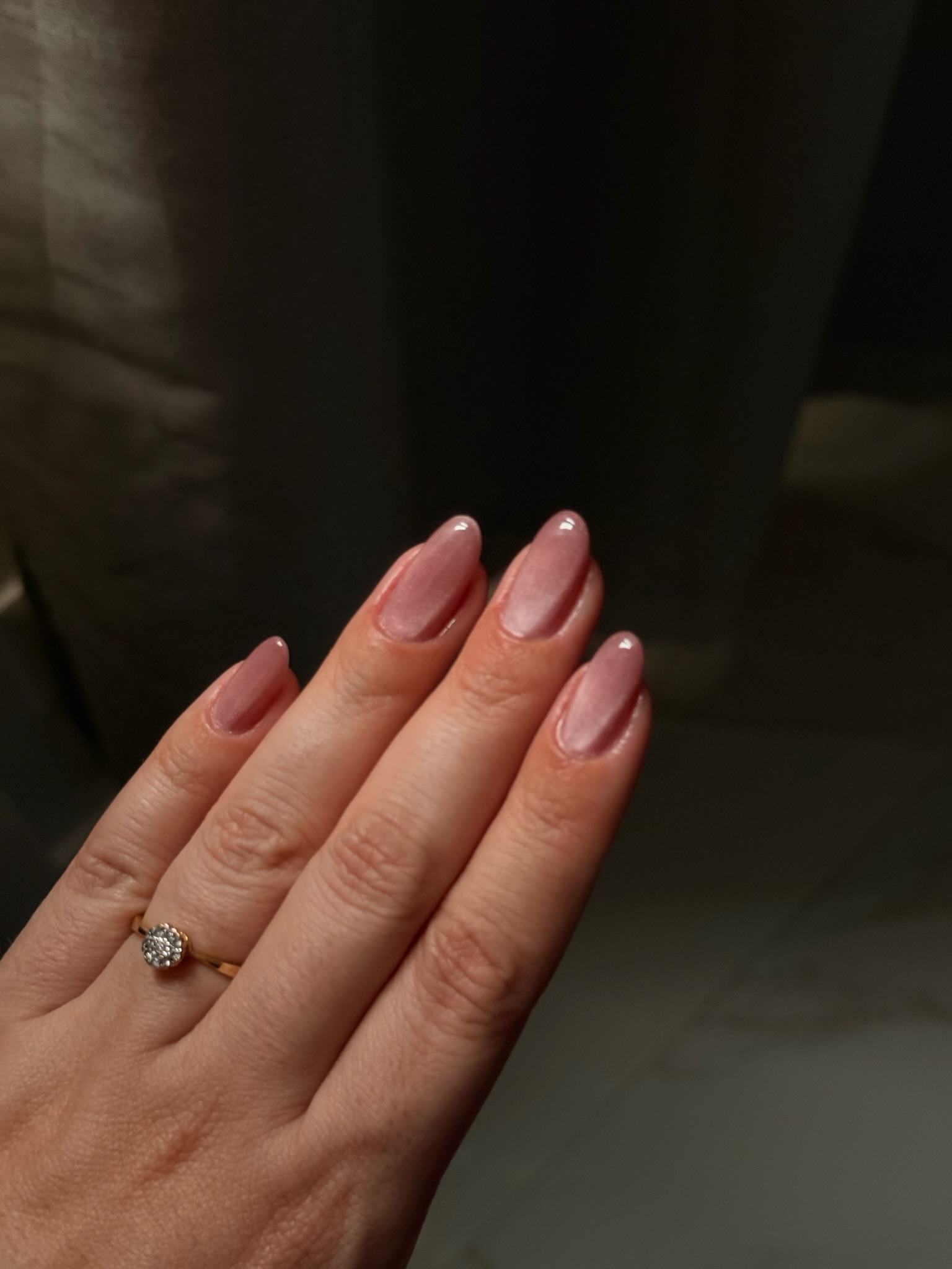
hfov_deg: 30.3
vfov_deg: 39.7
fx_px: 1760
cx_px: 476
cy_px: 634
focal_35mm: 48
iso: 100
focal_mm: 6.76
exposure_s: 1/125
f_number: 1.78
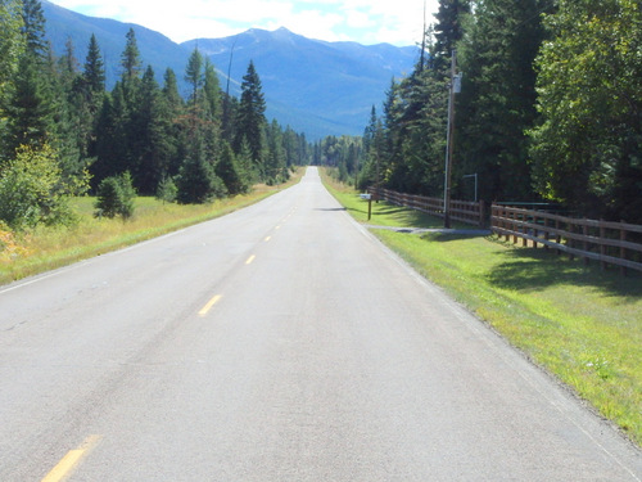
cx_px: 321
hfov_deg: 26.7
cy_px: 241
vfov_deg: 20.2
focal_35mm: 73
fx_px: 1354
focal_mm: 13.1
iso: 320
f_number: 5.7
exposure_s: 1/1600
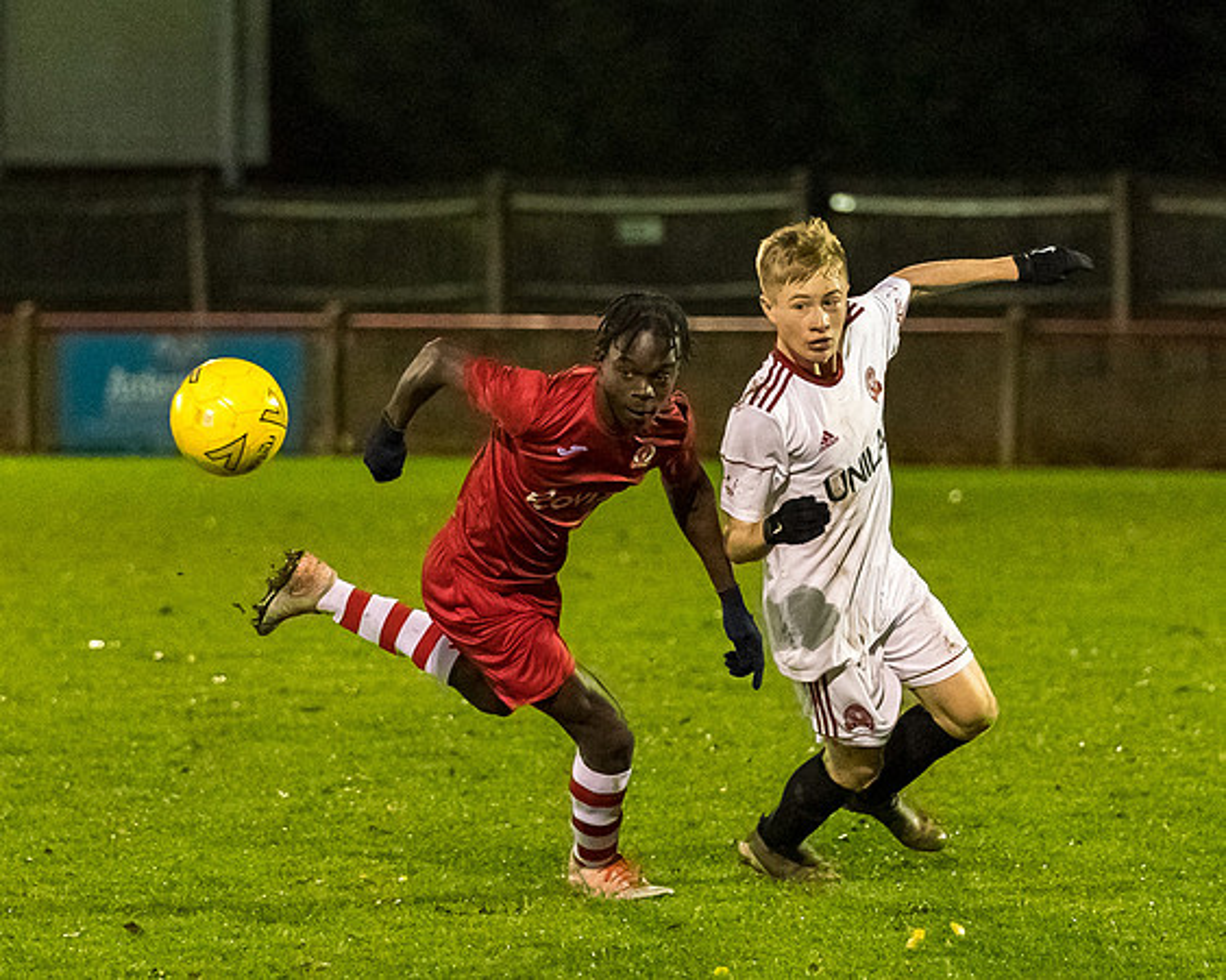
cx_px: 541
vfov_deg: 5.3
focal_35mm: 294
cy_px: 509
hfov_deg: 6.6
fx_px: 10661
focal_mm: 136
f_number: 2.8
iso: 6400
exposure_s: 1/1000
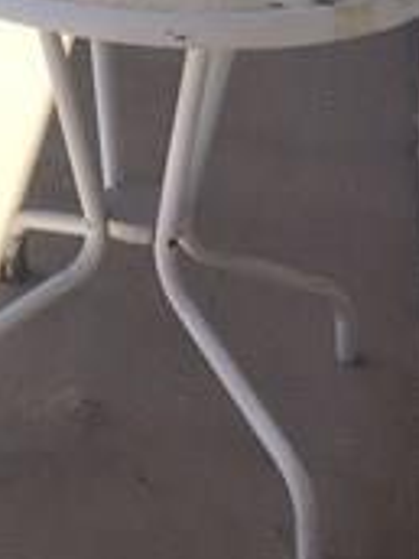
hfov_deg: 12.5
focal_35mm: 108
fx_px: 1743
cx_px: -341
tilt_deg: -13.7
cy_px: -302
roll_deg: +0.9
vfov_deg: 16.4
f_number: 2.2
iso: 32
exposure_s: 1/408
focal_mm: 4.15
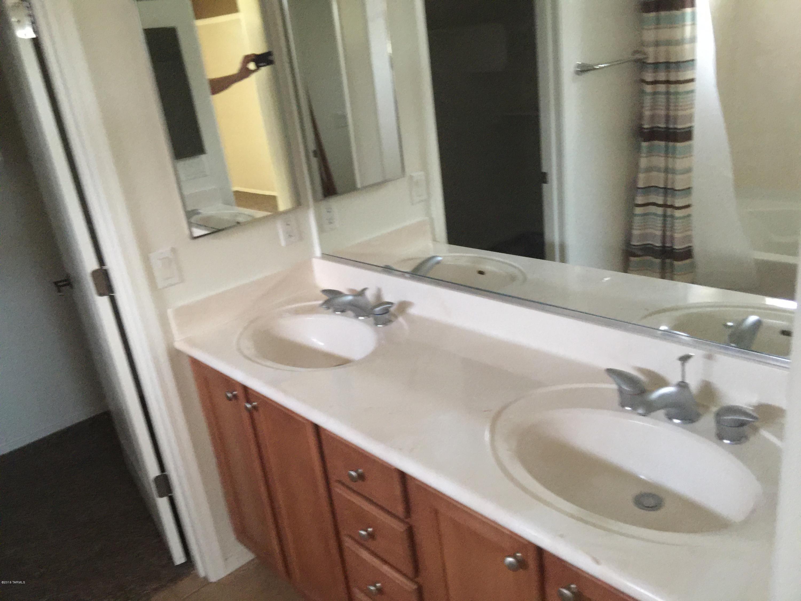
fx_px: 671
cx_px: 400
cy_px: 300
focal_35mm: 29
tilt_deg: -24.0
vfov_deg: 48.2
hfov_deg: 61.7
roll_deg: +5.4
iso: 80
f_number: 2.2
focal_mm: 4.15
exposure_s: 1/4
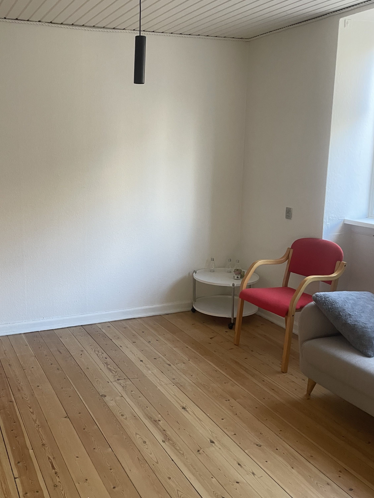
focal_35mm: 35
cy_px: 226
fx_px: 504
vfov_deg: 52.6
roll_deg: +0.6
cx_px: 123
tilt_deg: -9.2
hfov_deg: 40.2
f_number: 1.6
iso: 125
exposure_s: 1/79
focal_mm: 4.2
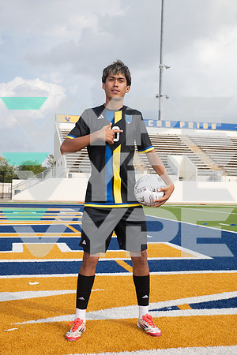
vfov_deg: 41.1
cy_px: 178
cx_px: 118
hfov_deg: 28.1
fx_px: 474
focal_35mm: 48
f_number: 7.1
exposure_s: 1/400
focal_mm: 48
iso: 100
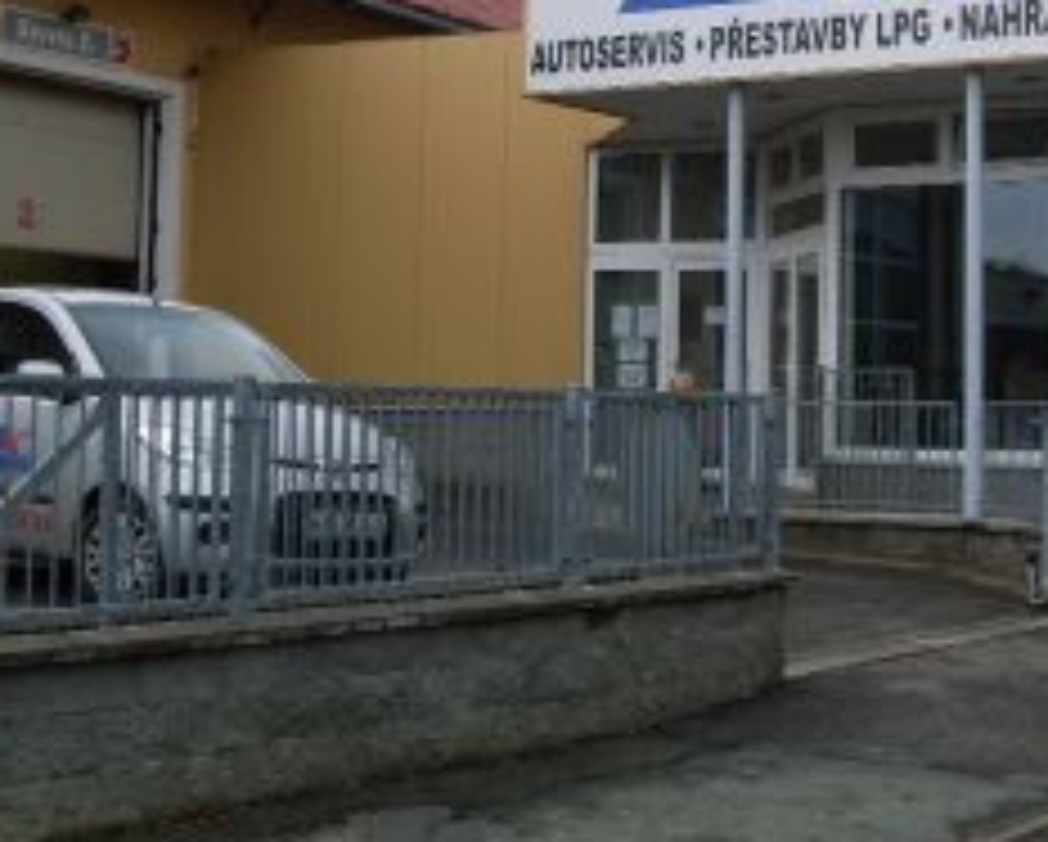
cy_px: 189
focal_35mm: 82
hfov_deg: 22.9
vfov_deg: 18.6
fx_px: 2547
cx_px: 846
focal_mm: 8.1
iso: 80
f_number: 3.1
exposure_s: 1/350
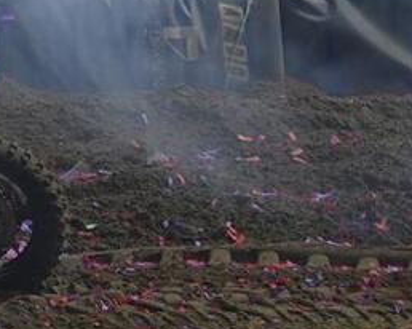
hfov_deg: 4.3
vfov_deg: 3.4
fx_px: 5495
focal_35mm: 451
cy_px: 22
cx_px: -351
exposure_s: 1/1600
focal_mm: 125
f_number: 10
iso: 400
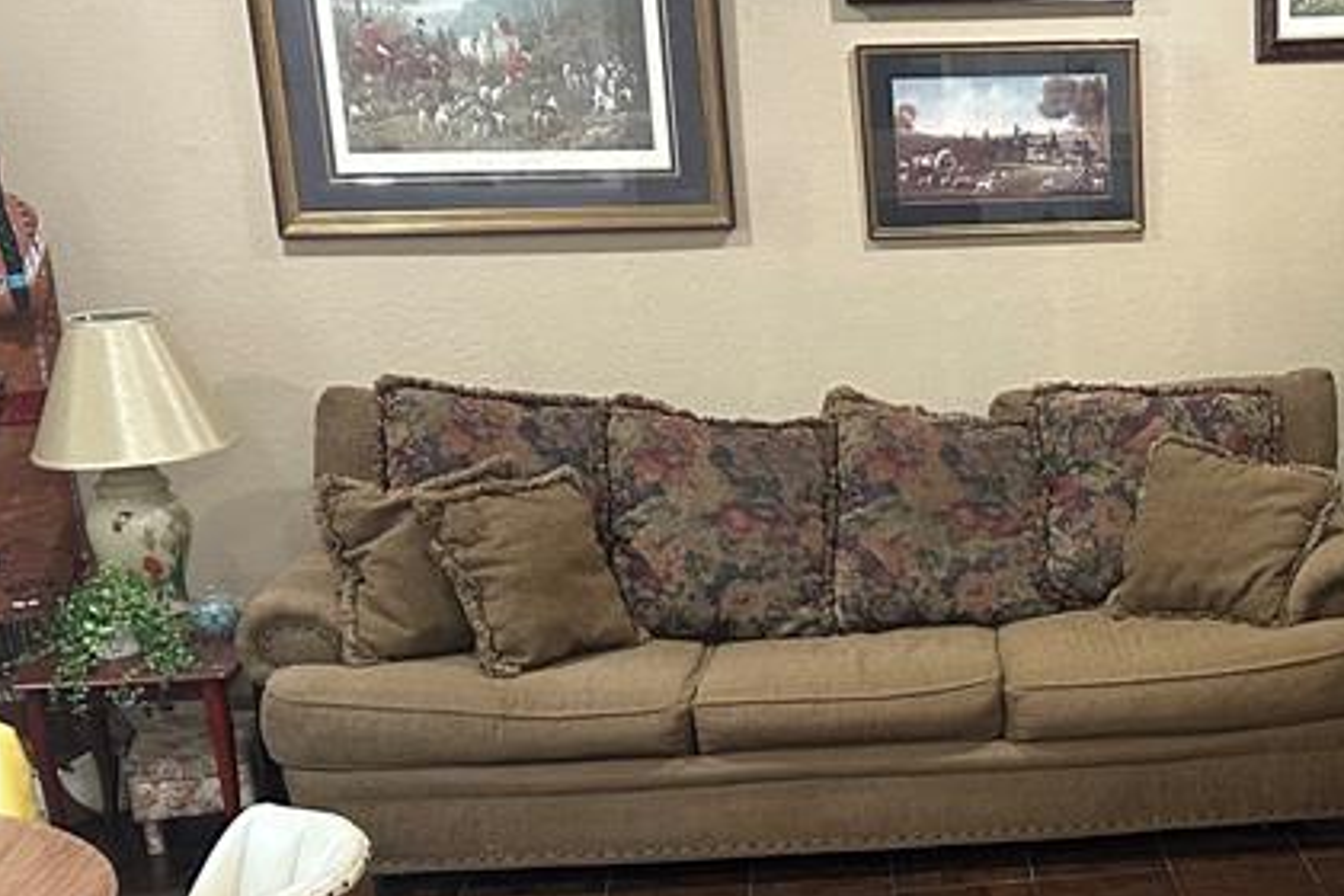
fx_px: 2464
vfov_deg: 20.3
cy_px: 755
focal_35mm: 66
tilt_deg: -17.9
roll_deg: +1.5
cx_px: 1248
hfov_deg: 29.1
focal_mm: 5.7
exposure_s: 1/40
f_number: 1.5
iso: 500
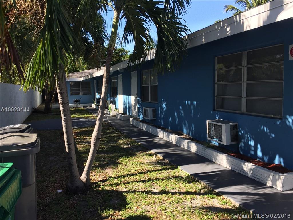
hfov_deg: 61.7
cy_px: 110
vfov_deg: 48.2
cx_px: 146
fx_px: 245
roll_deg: -0.8
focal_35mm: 29
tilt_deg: -4.1
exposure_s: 1/706
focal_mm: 4.15
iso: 32
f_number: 2.2
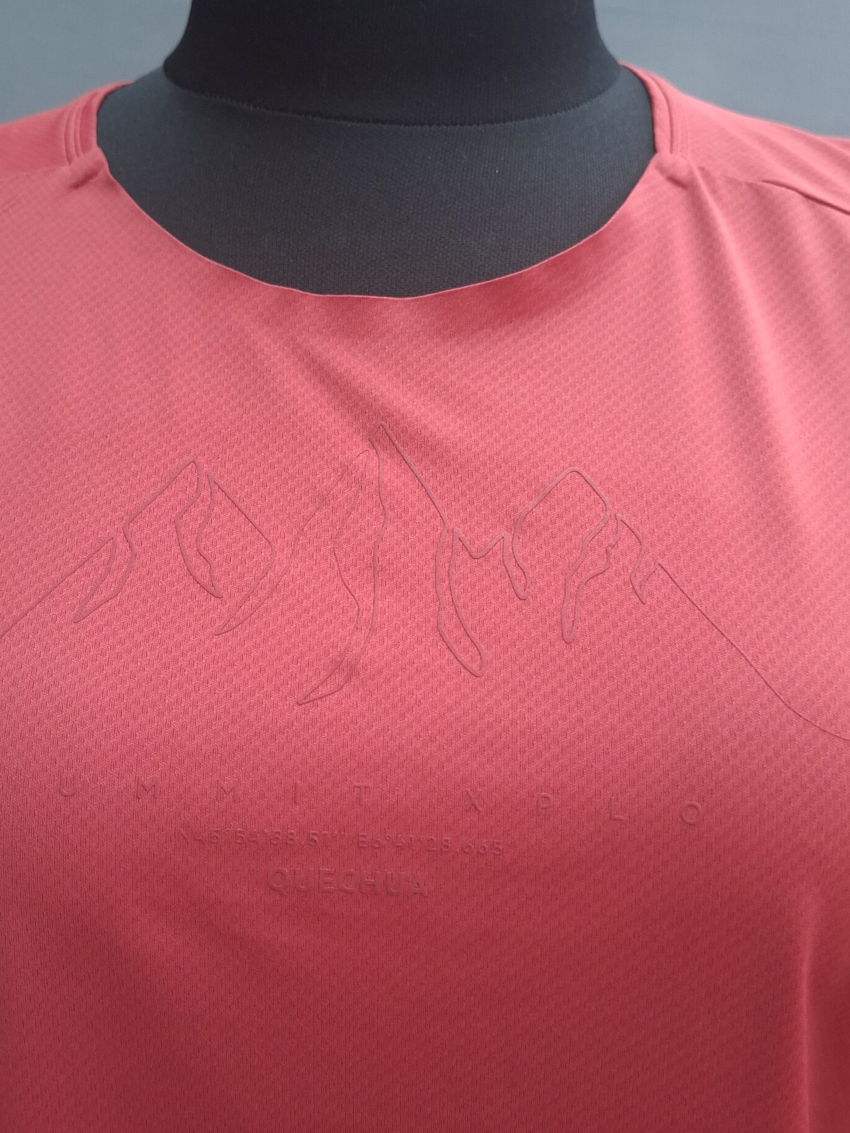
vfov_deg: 56.8
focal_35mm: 32
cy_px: 560
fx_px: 1048
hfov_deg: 44.1
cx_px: 406
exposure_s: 1/100
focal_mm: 5.54
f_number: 1.8
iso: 160
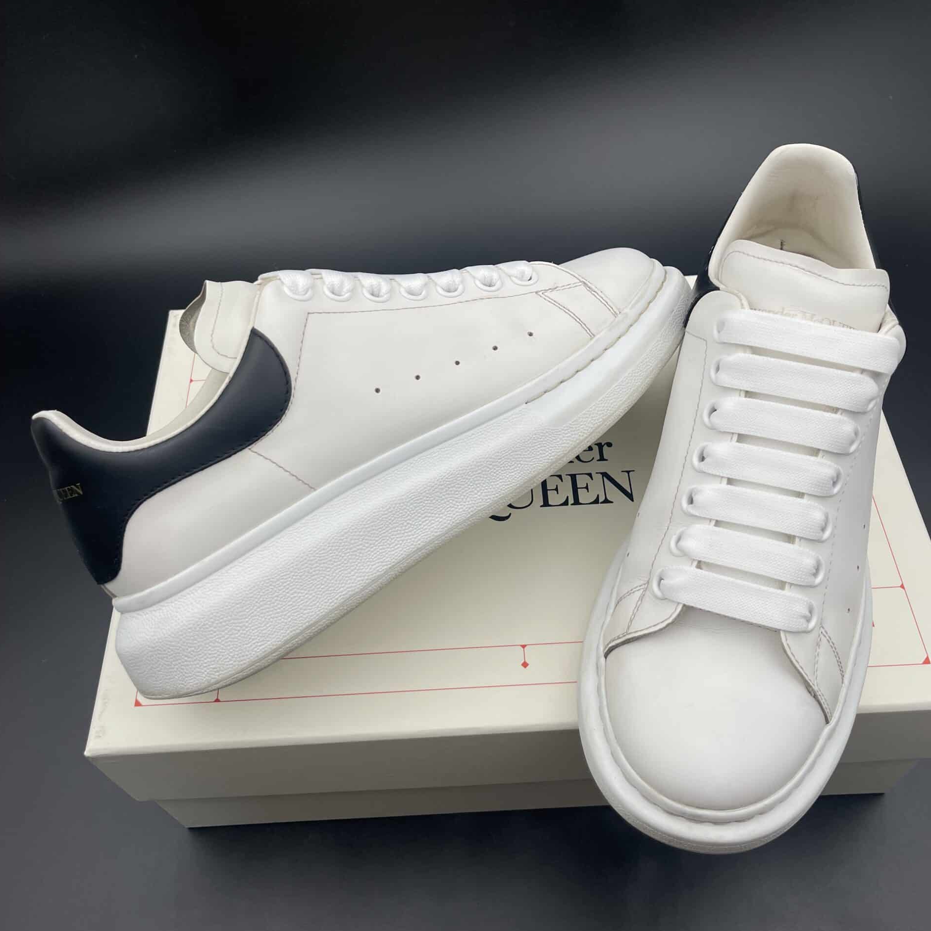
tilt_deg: -56.4
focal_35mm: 31
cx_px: 468
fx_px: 943
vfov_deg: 52.5
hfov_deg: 52.5
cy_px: 440
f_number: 1.6
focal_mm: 5.1
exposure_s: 1/1493
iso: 32
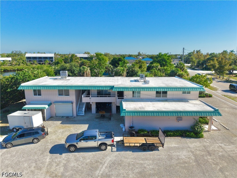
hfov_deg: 71.6
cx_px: 118
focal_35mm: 24
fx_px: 164
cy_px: 89
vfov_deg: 56.8
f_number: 1.8
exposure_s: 1/500
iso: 100
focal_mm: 8.67
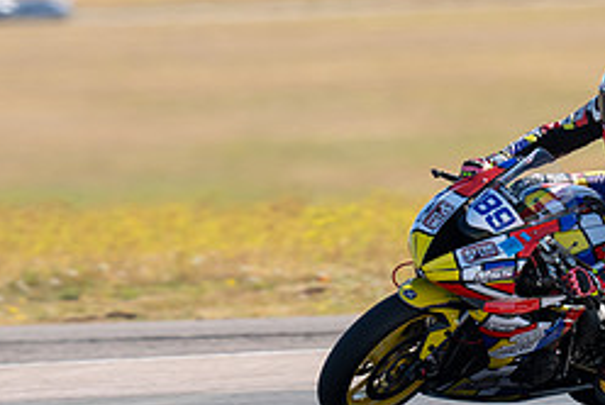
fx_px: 19399
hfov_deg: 1.8
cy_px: 303
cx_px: 658
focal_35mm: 1153
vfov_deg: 1.2
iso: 100
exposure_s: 1/400
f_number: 5
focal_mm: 400
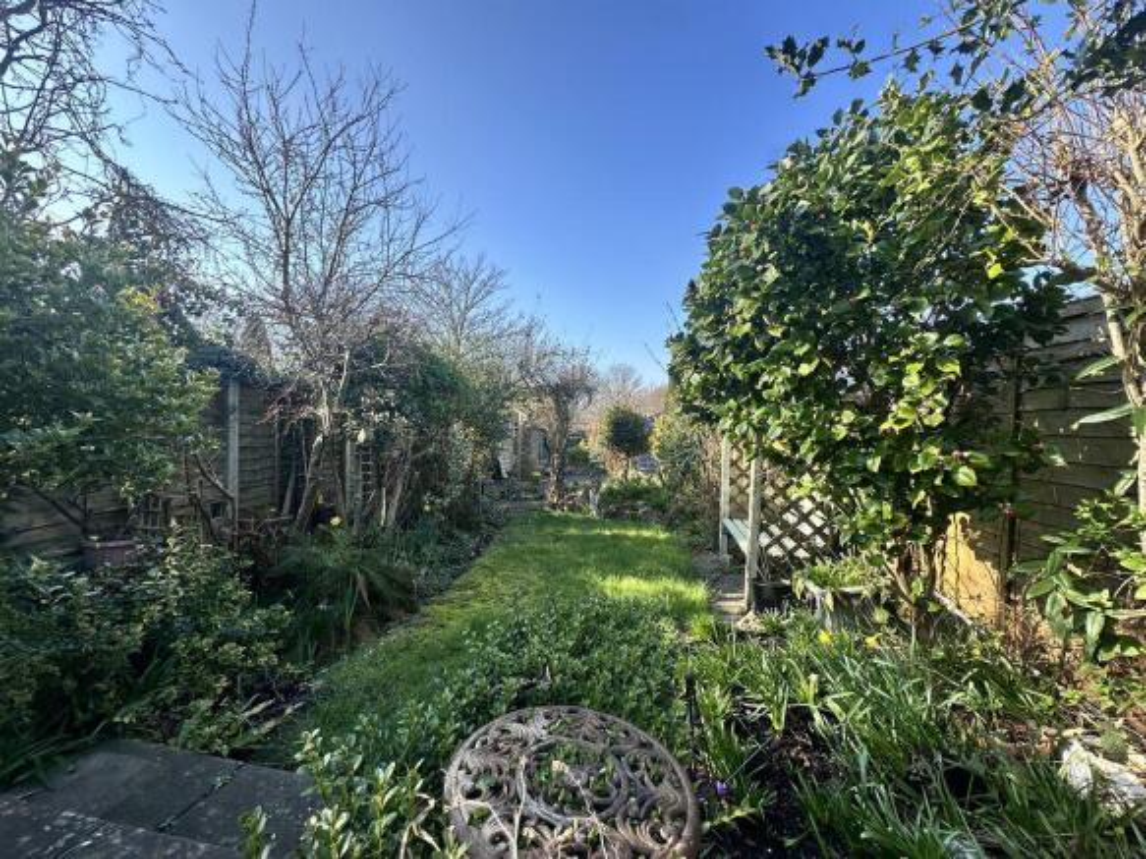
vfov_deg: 85.7
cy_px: 430
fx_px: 463
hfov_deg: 102.1
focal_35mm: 14
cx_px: 573
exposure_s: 1/640
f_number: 2.2
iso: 40
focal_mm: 2.22
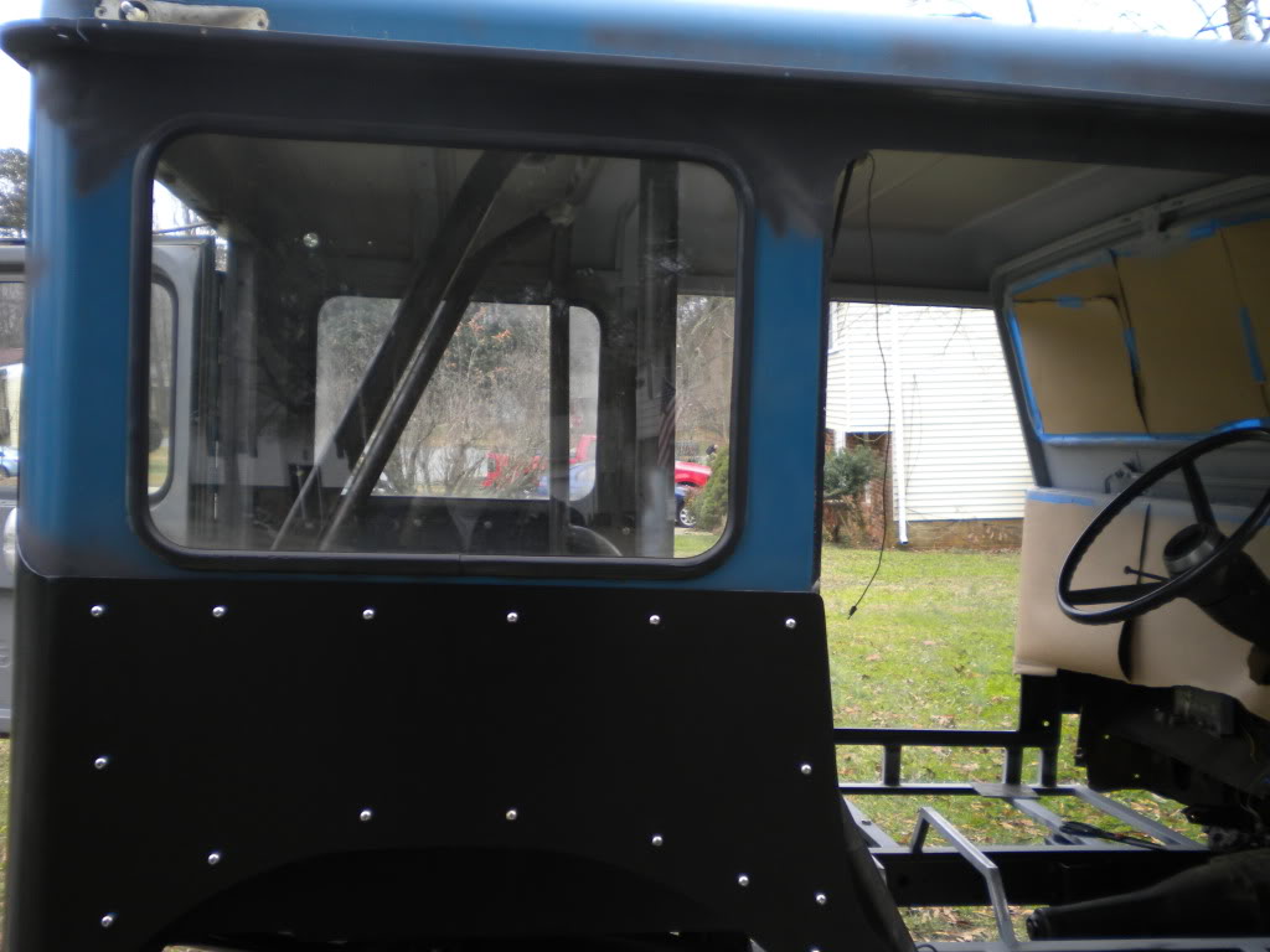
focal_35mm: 35
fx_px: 1284
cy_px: 476
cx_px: 635
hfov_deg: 52.6
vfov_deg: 40.7
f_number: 3.1
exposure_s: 1/56
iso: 81
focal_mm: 6.3
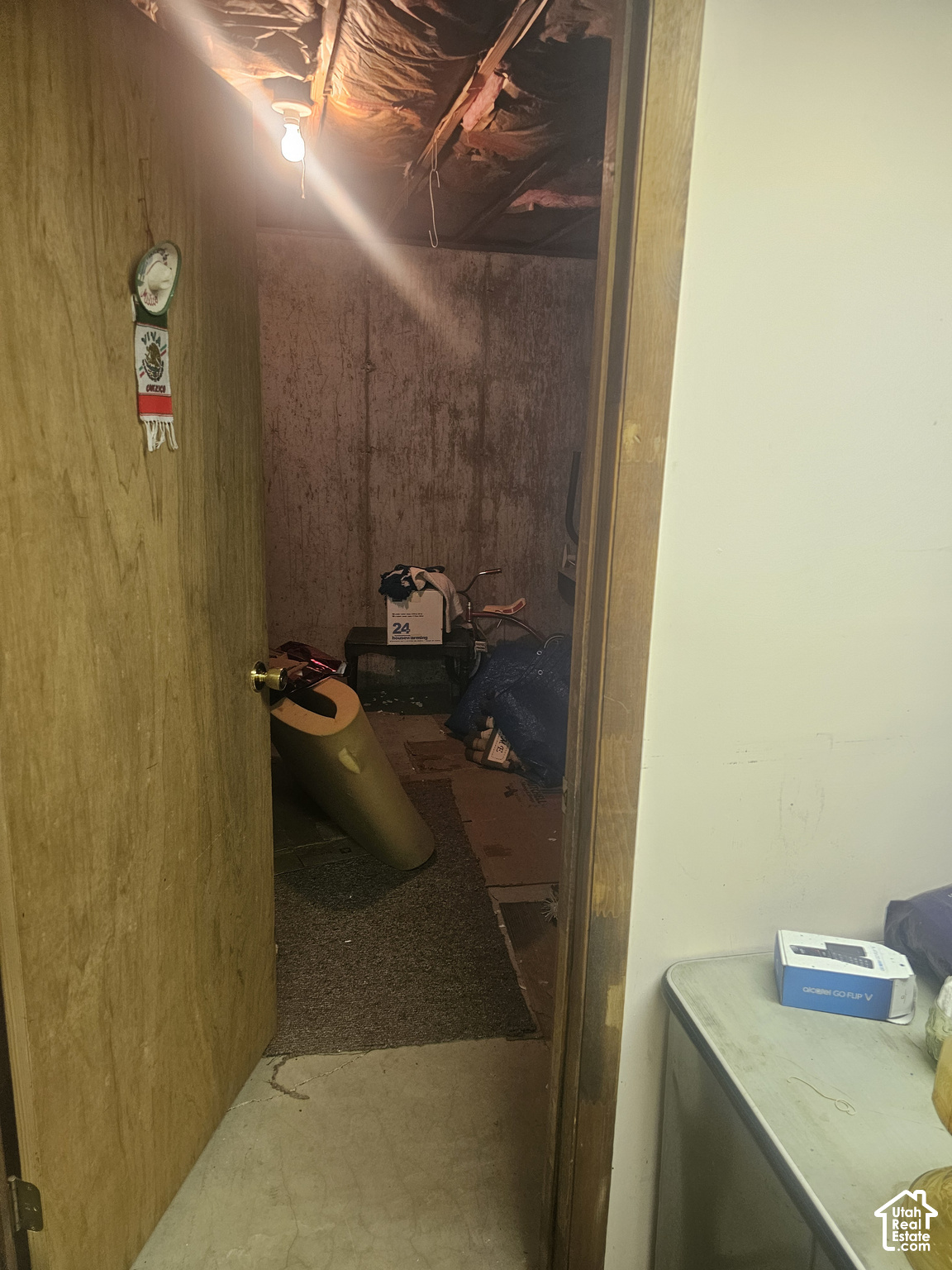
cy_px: 635
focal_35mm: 23
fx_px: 843
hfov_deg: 58.9
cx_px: 476
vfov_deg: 73.9
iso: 200
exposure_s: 1/120
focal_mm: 6.3
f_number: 1.7
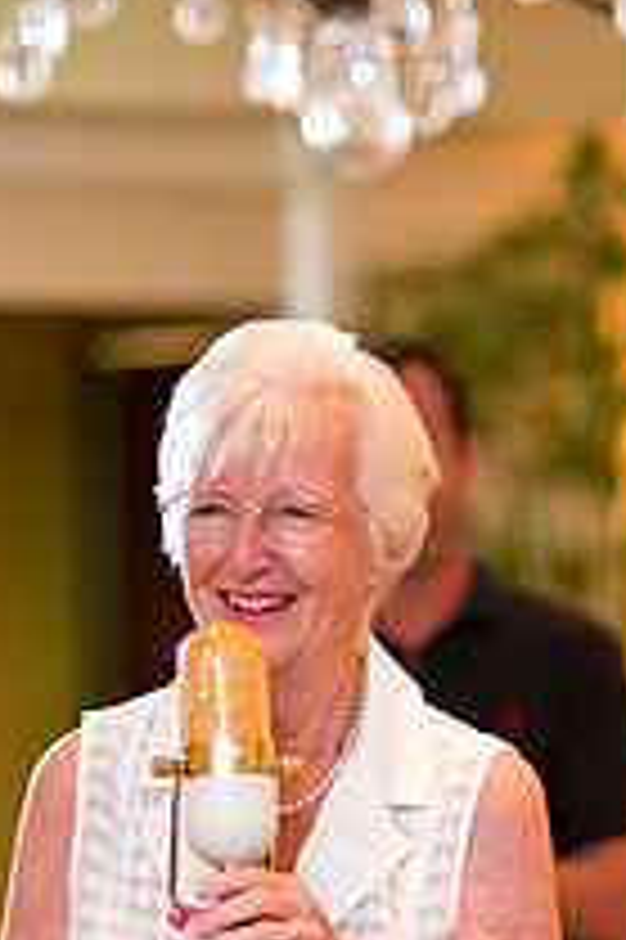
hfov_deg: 7.5
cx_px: 286
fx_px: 4781
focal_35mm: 183
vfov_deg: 11.2
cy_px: 769
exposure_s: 1/200
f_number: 2
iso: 1600
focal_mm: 85
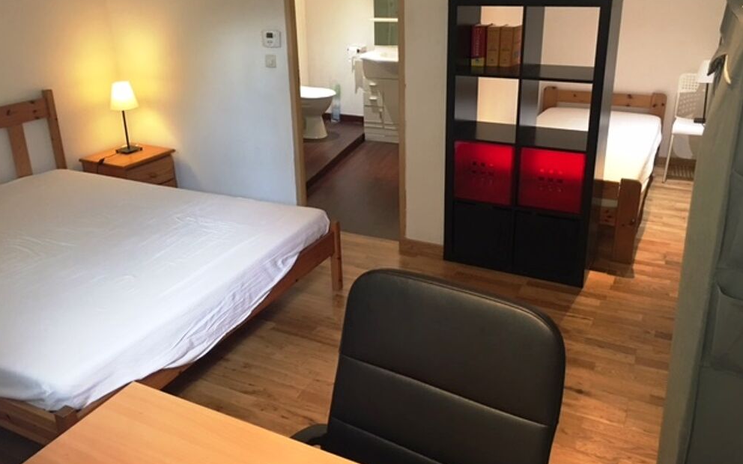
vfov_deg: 40.5
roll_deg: +1.9
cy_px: 192
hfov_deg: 61.2
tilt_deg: -19.0
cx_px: 371
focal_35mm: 31
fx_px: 628
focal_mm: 4.15
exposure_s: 1/17
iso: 80
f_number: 2.2
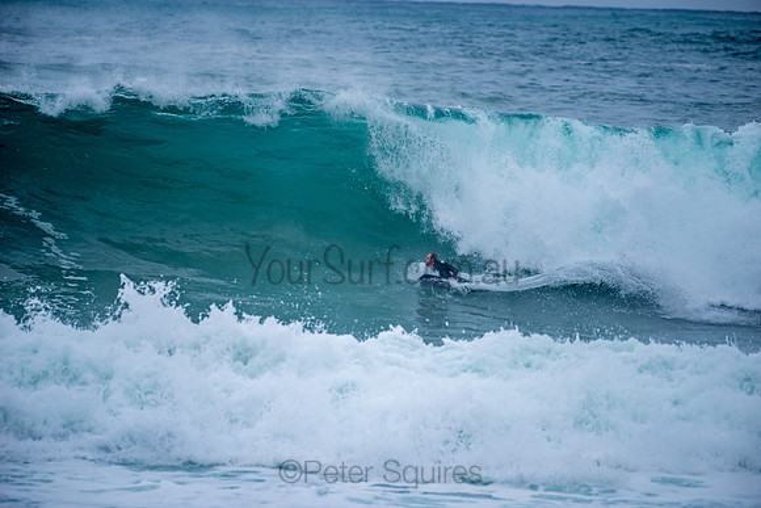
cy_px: 254
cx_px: 380
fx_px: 10571
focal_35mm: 500
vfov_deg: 2.8
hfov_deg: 4.1
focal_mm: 500
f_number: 5.6
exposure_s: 1/800
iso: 160
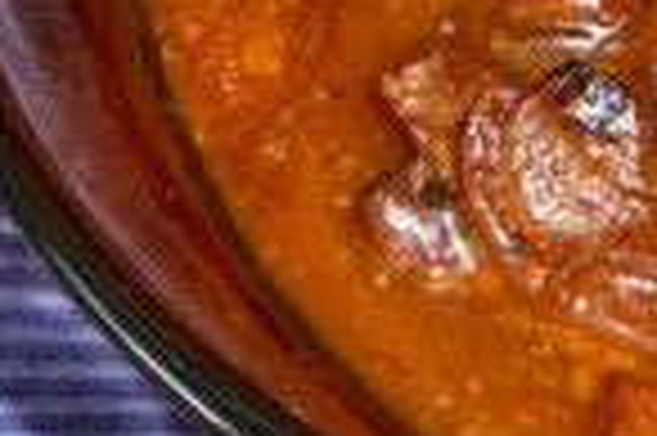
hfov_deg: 14.6
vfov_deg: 10.3
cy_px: -225
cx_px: 1066
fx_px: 2333
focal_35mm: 128
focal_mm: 4.7
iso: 100
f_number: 3.3
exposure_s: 1/30
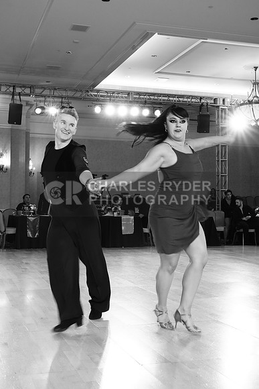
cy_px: 194
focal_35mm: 45
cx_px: 130
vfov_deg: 43.6
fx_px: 485
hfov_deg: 29.9
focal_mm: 45
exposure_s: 1/60
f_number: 13
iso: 5000
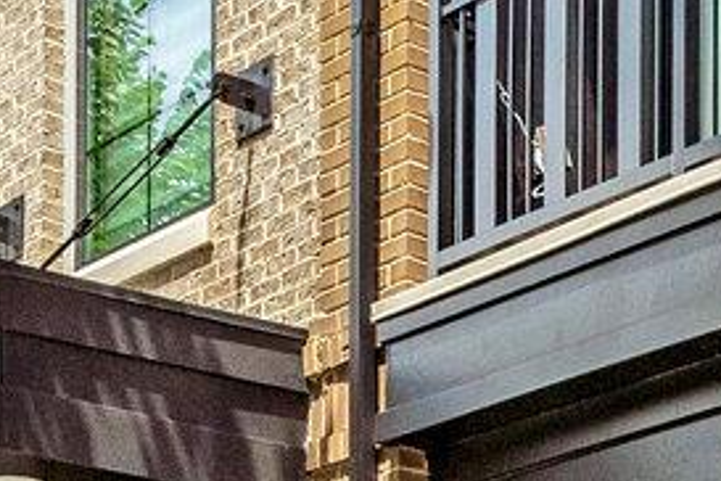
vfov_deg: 10.1
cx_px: 1138
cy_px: 1122
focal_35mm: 120
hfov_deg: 15.5
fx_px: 2403
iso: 1250
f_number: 7.1
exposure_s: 1/640
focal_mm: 16
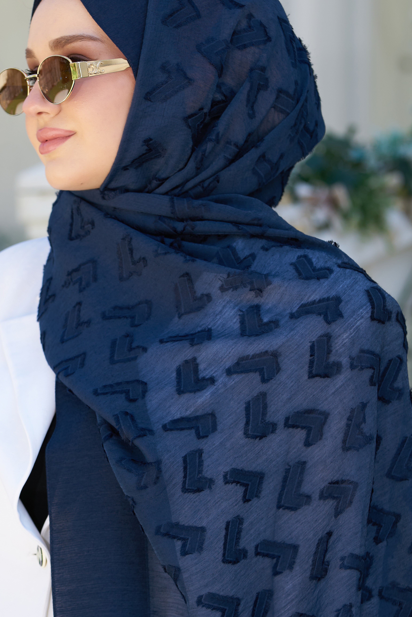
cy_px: 296
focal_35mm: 173
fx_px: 2968
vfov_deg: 11.9
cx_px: 174
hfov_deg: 7.9
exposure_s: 1/250
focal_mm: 115
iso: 100
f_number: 4
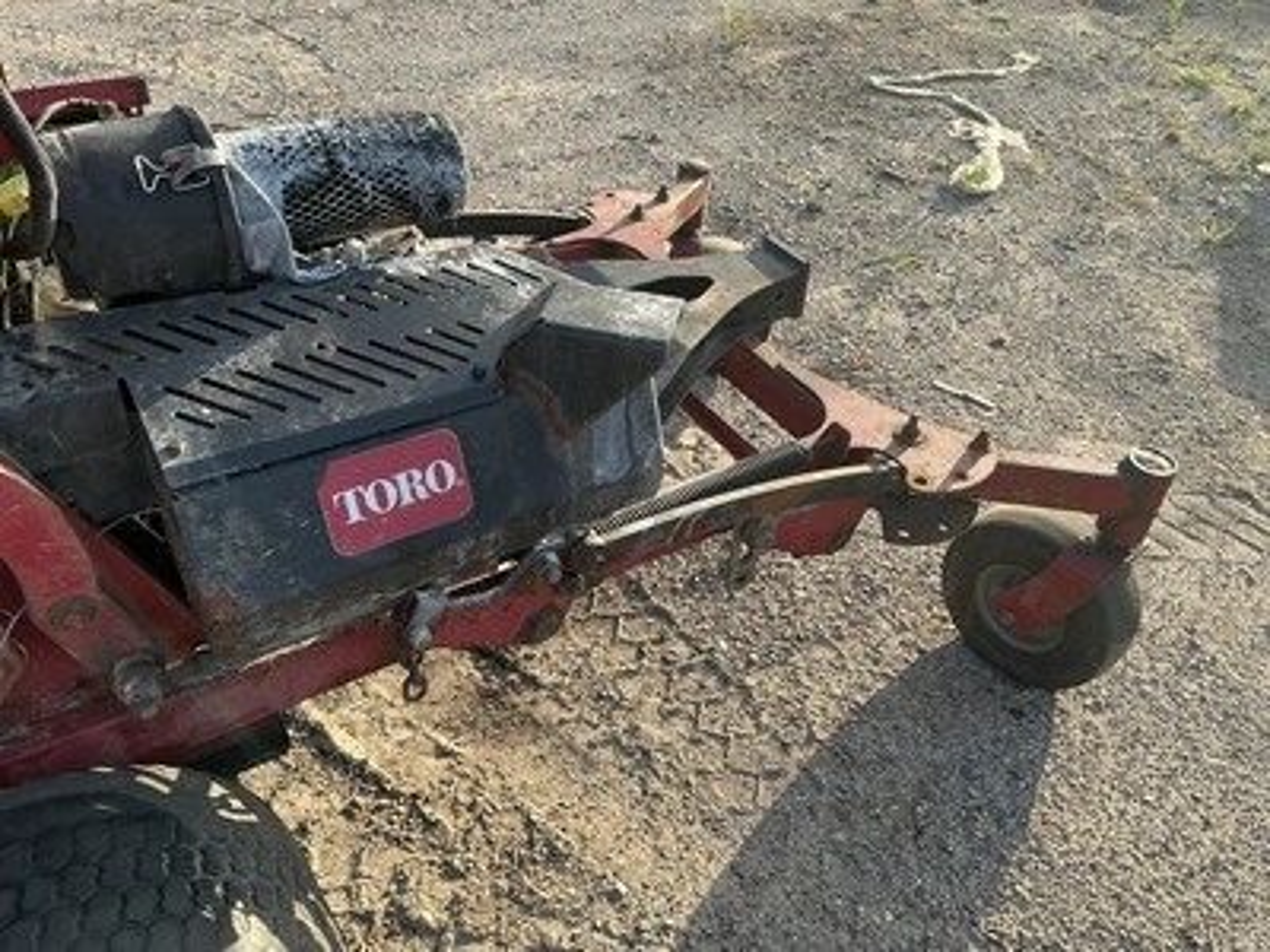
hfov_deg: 63.4
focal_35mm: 28
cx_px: 635
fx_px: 1027
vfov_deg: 49.7
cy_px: 476
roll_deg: -3.9
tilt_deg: -38.6
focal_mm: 3
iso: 25
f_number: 1.8
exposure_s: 1/412
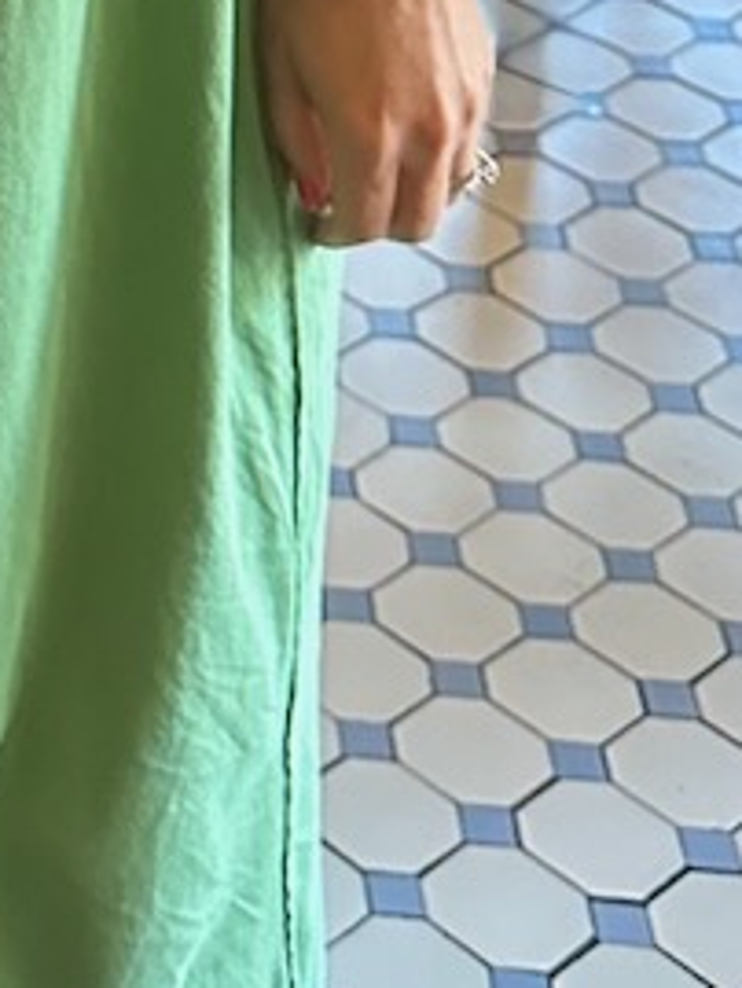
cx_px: -580
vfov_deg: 15.2
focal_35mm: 114
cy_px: -731
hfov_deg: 12.0
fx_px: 3256
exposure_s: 1/60
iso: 640
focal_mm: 6.86
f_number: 1.78
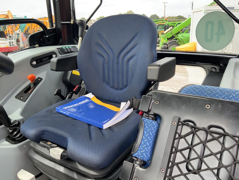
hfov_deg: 61.7
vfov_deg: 48.2
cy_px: 90
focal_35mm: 29
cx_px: 120
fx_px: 200
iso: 16
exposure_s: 1/180
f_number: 1.8
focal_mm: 3
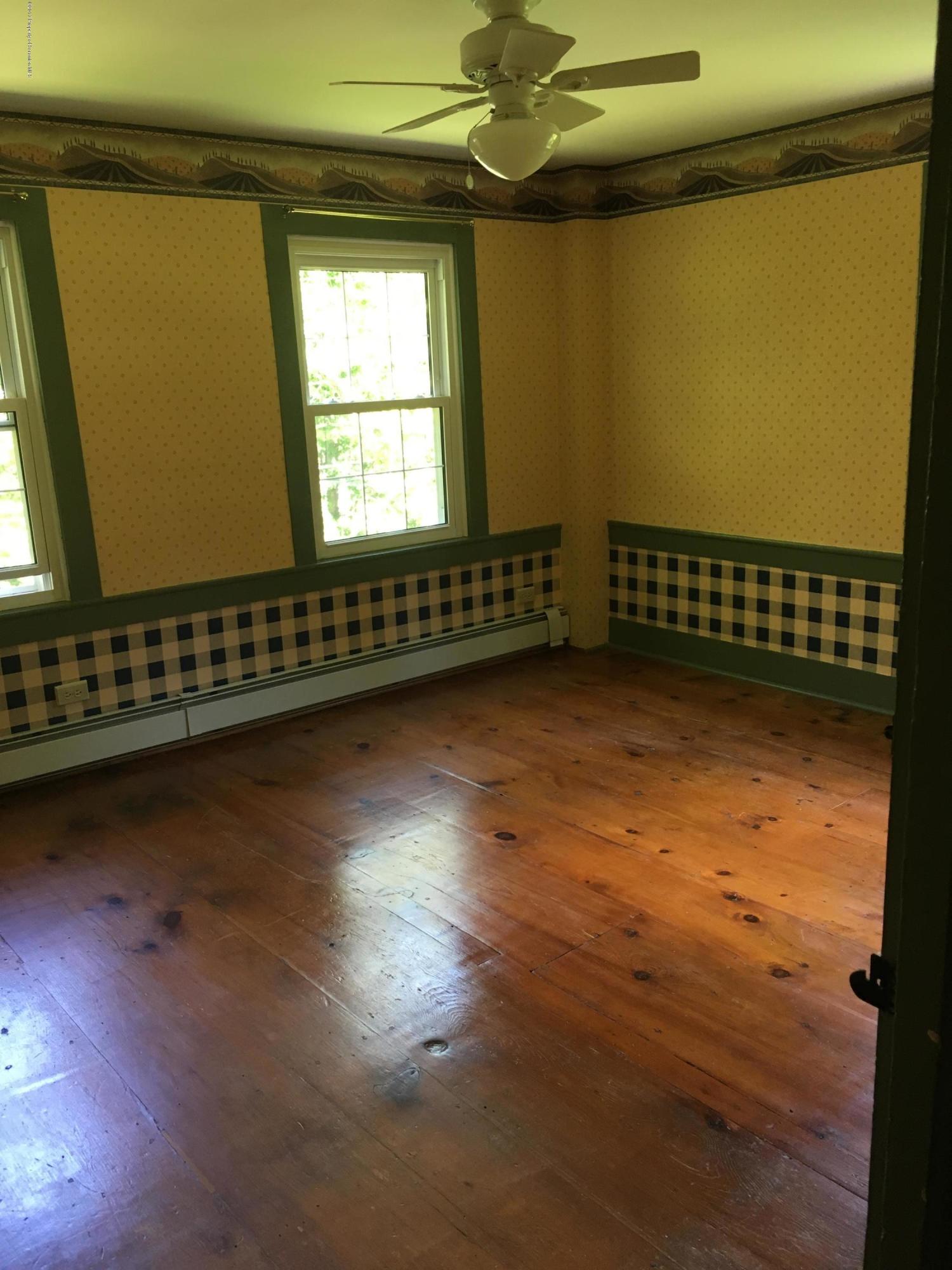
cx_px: 476
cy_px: 635
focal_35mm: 29
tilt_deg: -15.2
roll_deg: +2.2
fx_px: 1063
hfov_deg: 48.2
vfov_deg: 61.7
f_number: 2.2
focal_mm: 4.15
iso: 80
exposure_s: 1/30
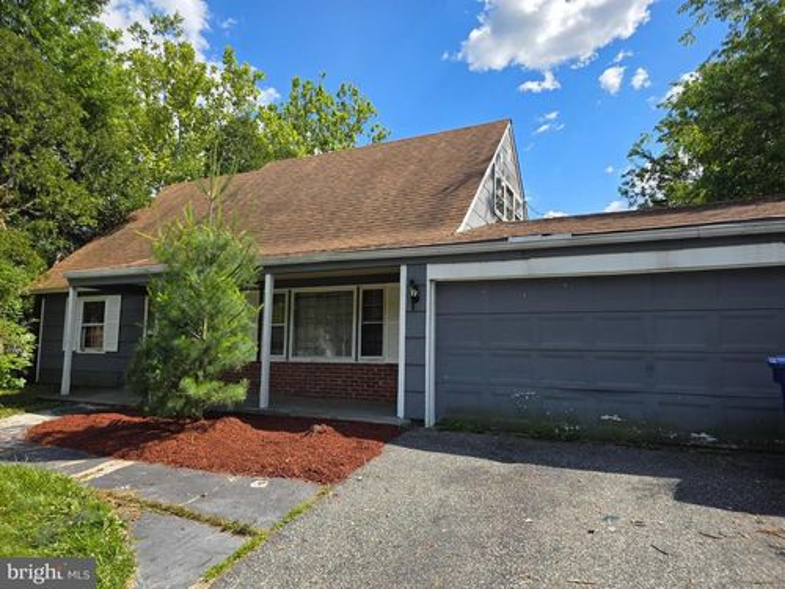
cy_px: 294
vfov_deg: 58.9
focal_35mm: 23
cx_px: 392
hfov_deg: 73.9
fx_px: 522
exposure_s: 1/3727
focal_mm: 6.3
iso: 80
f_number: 1.7
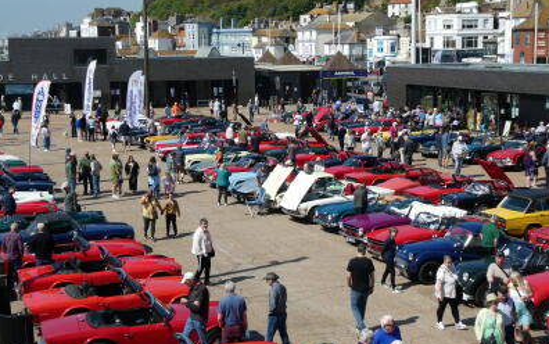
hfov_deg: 33.5
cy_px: 194
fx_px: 913
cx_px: 276
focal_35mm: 61
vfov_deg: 21.3
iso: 80
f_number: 4.2
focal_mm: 10.3
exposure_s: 1/800
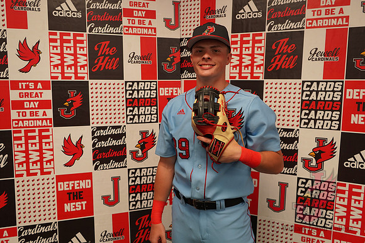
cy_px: 122
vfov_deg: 45.0
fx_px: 294
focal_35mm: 29
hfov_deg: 63.6
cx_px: 182
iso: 800
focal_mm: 29
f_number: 4
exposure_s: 1/160
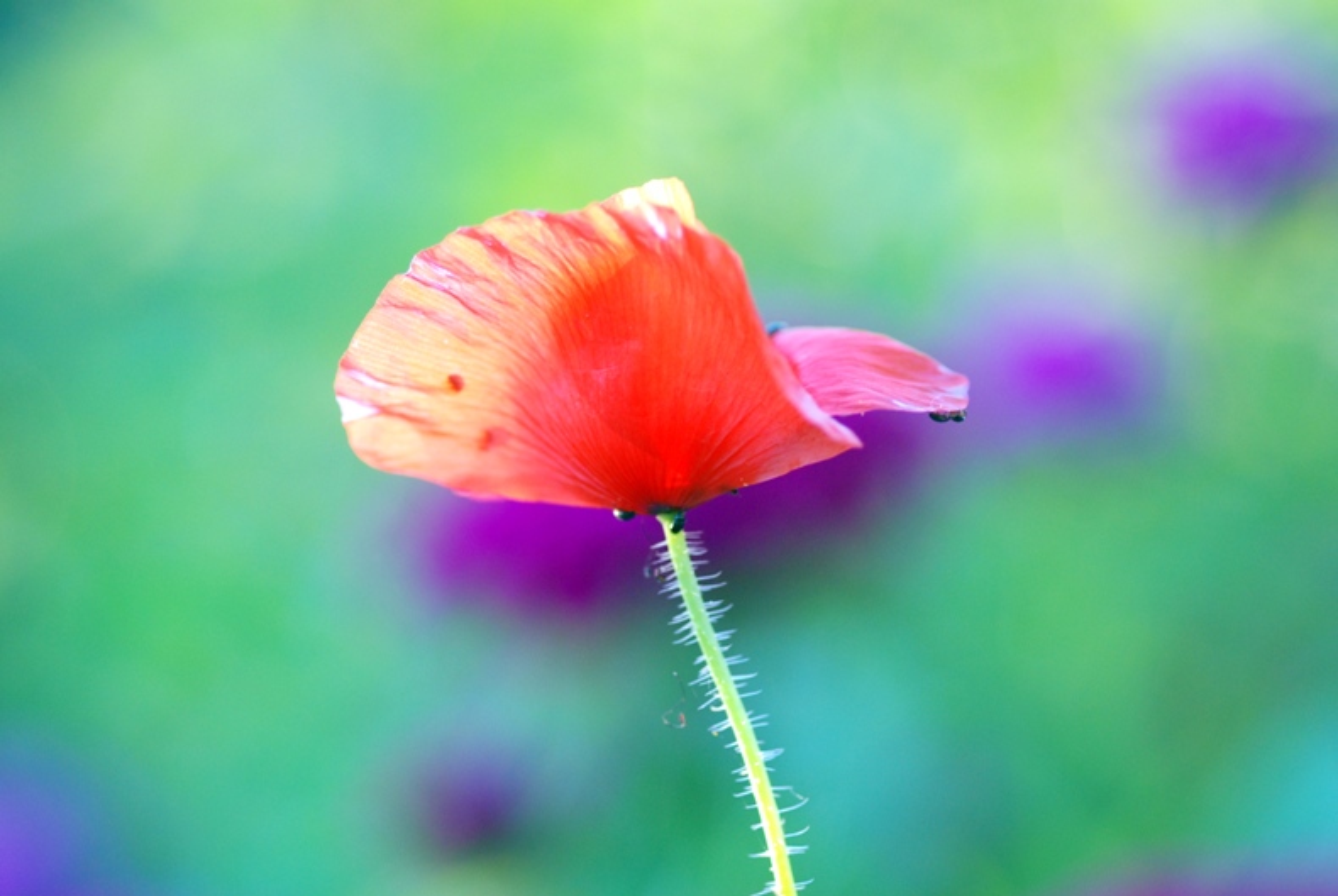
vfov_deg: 8.7
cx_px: 669
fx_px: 5861
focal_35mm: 158
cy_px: 448
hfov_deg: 13.0
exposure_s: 1/100
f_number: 2.8
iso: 400
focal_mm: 105
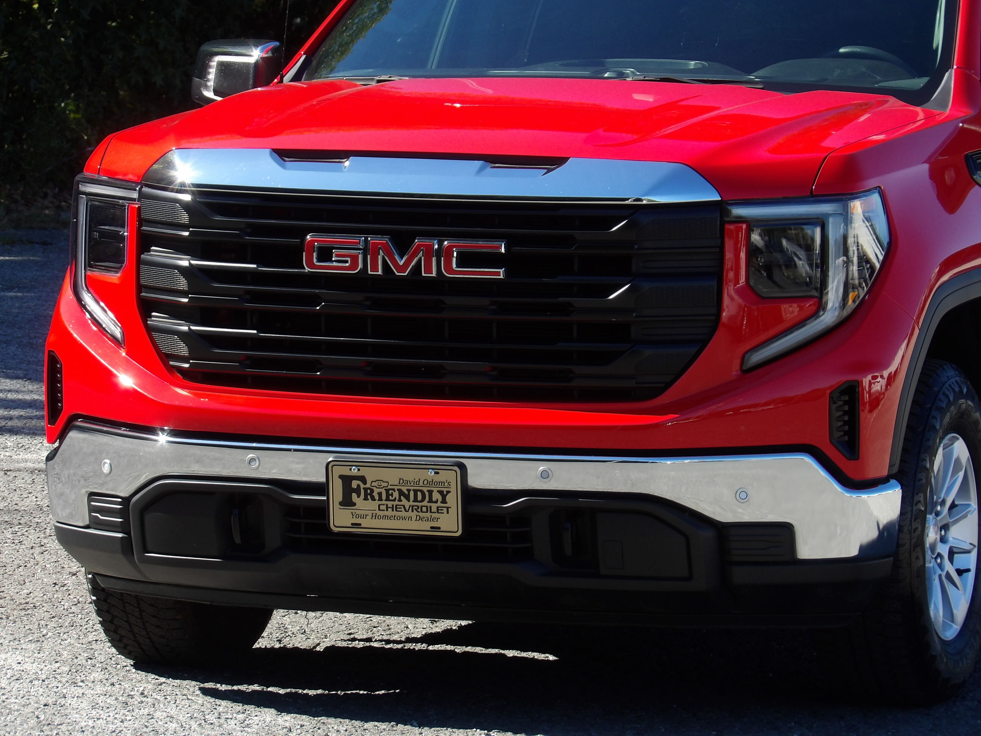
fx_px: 5611
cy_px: 368
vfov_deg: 7.5
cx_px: 490
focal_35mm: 198
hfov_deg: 10.0
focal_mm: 35.6
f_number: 4.5
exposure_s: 1/236
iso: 100
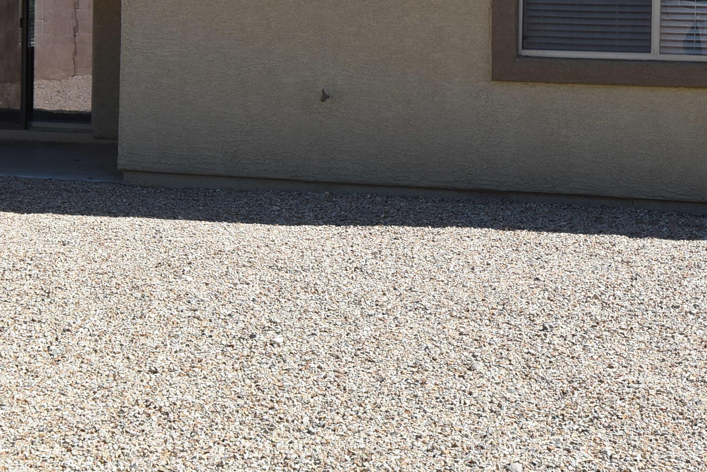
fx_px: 1631
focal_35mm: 83
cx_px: 272
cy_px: 28
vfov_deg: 16.2
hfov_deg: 24.4
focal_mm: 24
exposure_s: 1/320
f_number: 9
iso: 200
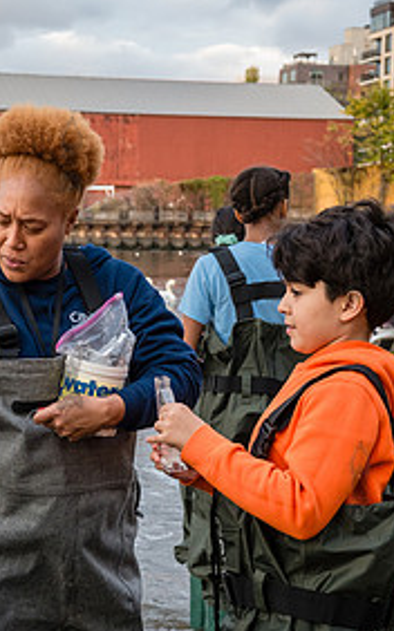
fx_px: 1410
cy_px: 404
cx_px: 67
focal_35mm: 82
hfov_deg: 15.8
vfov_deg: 25.1
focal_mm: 35
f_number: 4.5
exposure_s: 1/200
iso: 800
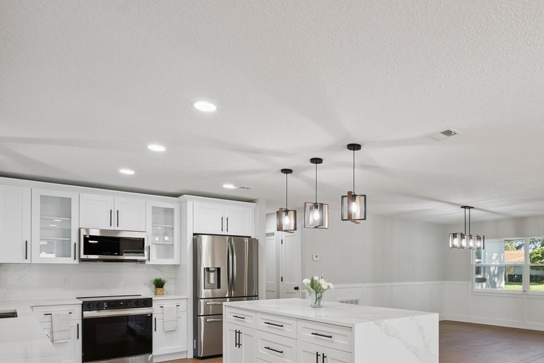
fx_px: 378
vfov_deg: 49.5
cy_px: 267
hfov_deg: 69.1
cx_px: 370
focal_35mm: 25
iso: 400
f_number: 8
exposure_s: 1/50
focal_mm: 16
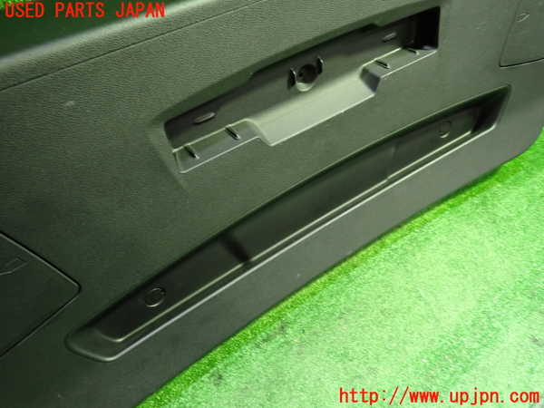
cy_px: 204
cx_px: 272
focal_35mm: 25
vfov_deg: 54.9
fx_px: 393
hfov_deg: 69.4
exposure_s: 1/30
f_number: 2
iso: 400
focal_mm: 4.5
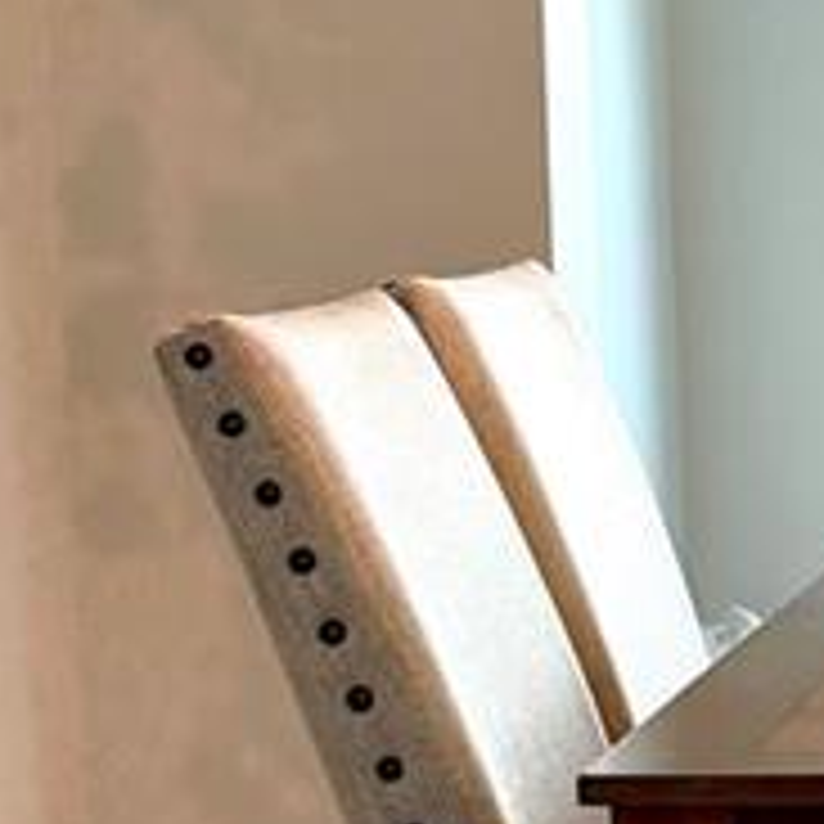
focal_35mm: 139
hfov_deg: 12.1
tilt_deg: -5.8
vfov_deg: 12.6
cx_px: 1117
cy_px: 491
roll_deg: +0.9
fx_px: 3743
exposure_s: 1/148
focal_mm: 6.76
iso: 200
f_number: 1.78
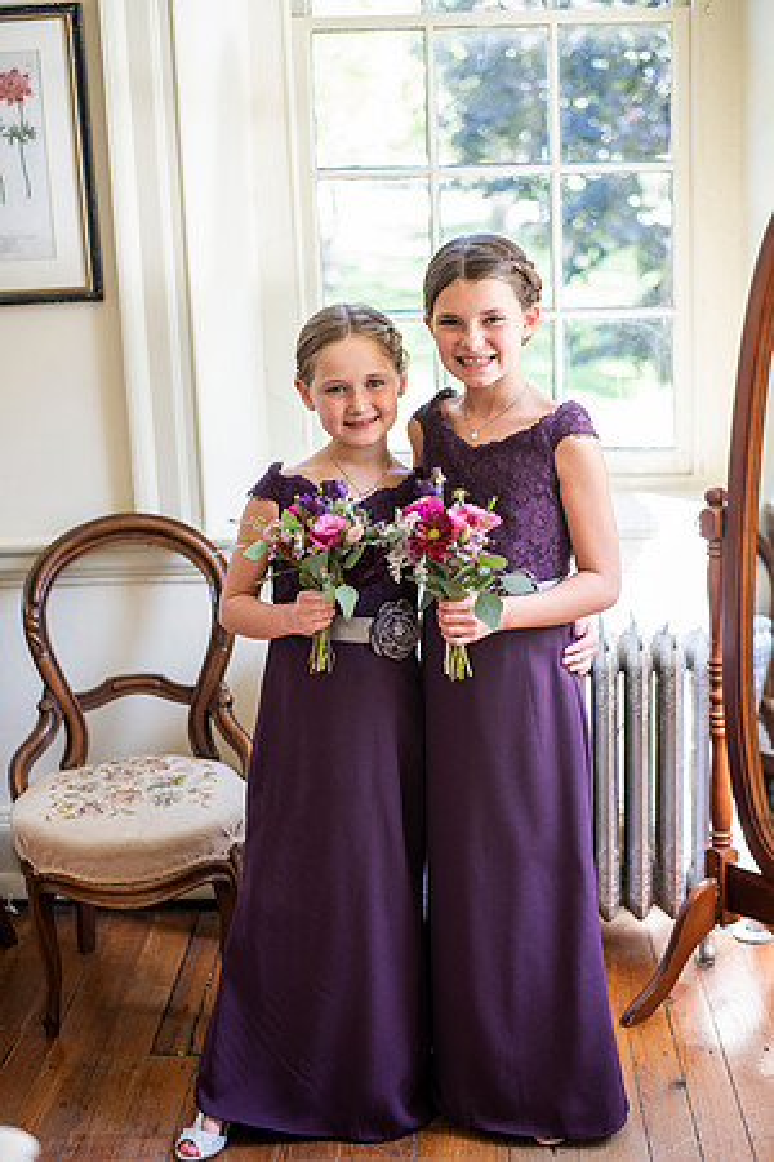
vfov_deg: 39.6
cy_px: 581
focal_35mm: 50
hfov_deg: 27.0
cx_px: 387
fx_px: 1612
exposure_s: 1/320
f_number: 2.5
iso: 640
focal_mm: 50
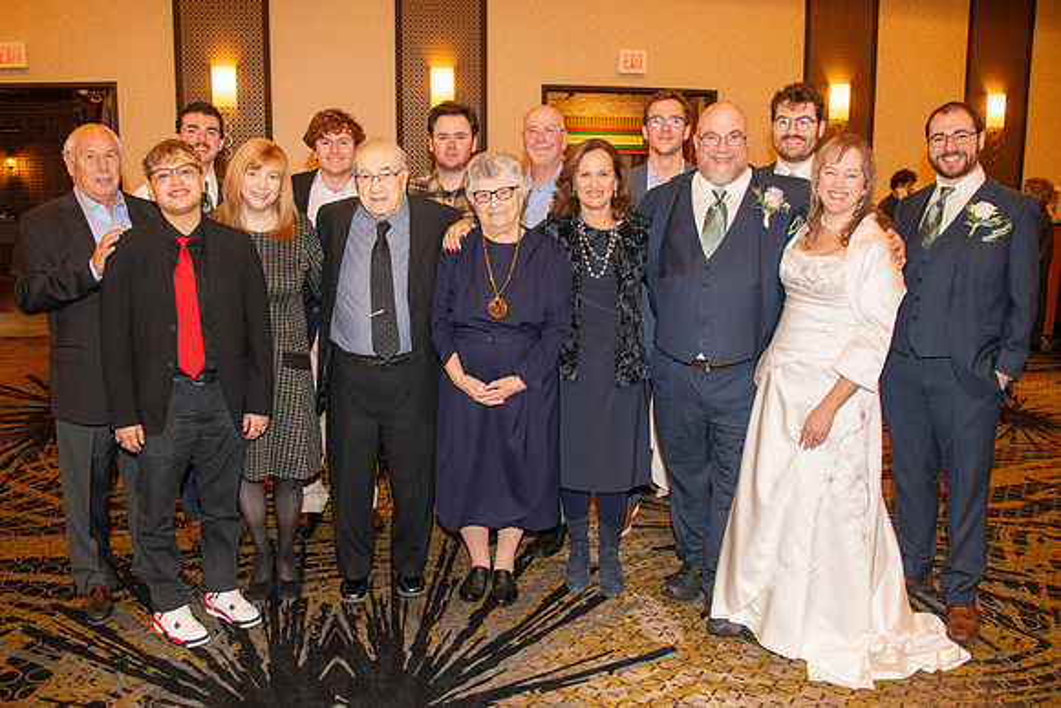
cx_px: 497
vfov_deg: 43.9
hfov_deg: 62.2
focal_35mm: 30
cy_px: 354
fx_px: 878
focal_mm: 28
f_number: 5.6
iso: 2000
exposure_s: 1/60
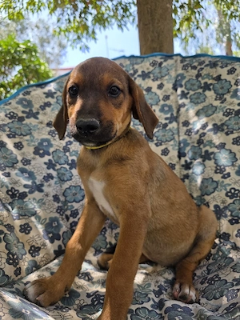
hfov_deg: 58.9
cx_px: 120
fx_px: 213
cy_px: 160
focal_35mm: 23
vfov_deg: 73.9
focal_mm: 6.3
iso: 80
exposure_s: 1/1667
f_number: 1.7
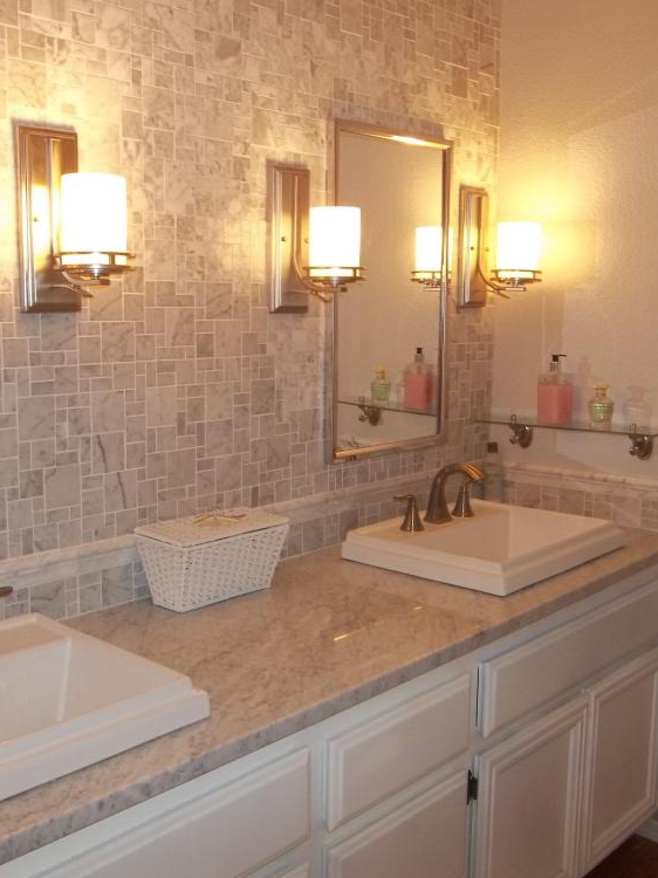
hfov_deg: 38.5
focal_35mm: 37
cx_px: 270
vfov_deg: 50.2
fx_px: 938
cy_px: 434
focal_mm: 4.9
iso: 80
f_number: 3.5
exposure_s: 1/30
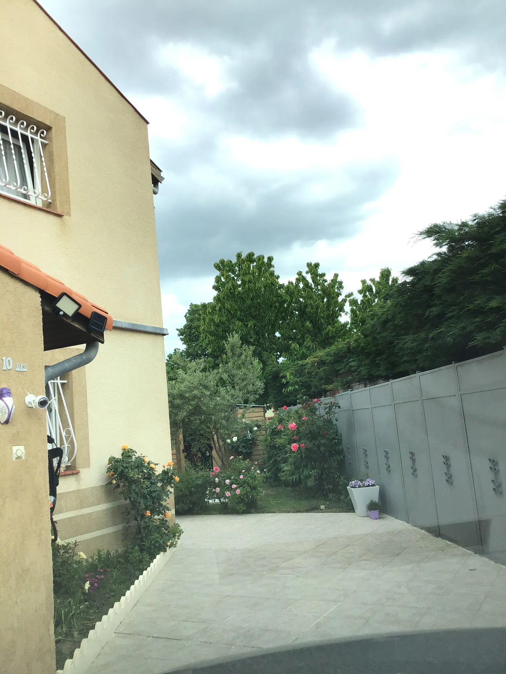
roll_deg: +5.0
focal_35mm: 31
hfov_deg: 45.4
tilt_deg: +8.6
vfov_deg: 58.3
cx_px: 253
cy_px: 337
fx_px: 604
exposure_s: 1/473
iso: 25
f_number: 2.4
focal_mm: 3.3
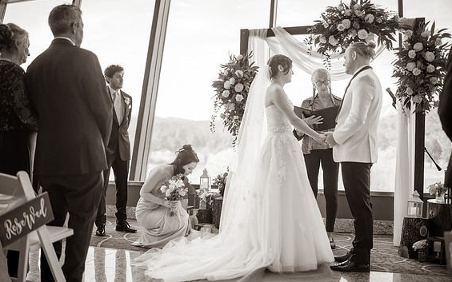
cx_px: 224
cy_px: 147
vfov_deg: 34.4
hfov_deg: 52.8
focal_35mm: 37
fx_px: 456
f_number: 1.4
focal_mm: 35
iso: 100
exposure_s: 1/250
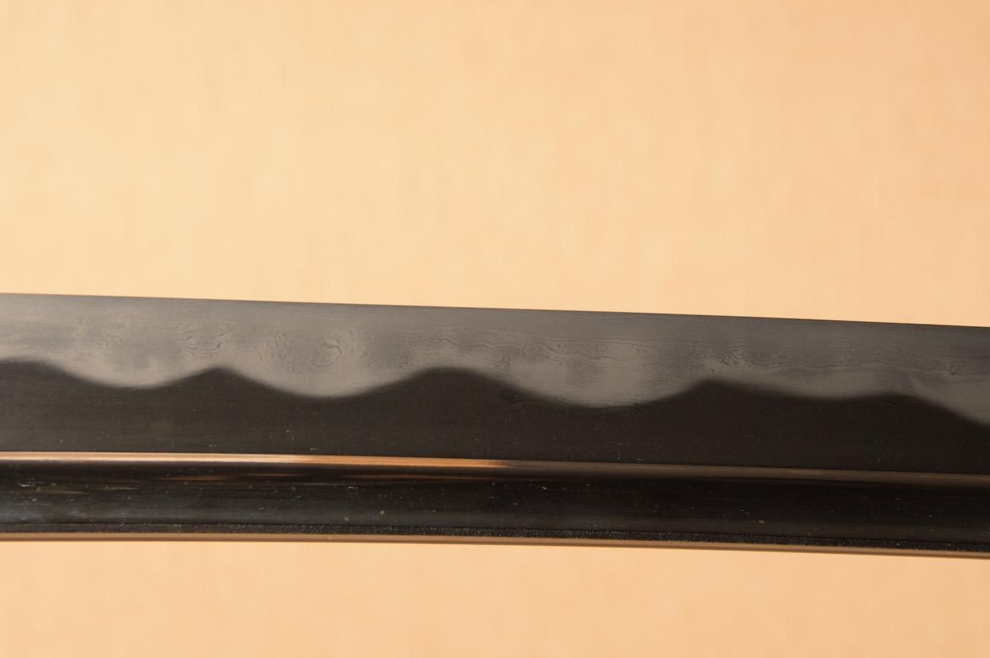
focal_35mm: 129
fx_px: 3545
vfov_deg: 10.6
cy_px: 313
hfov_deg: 15.9
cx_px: 495
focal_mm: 80
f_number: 11
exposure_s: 1/2
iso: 400
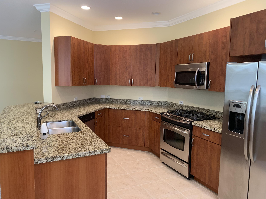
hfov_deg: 67.3
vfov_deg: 53.1
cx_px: 133
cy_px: 100
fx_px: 200
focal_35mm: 26
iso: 200
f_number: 1.8
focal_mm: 4.25
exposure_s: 1/60
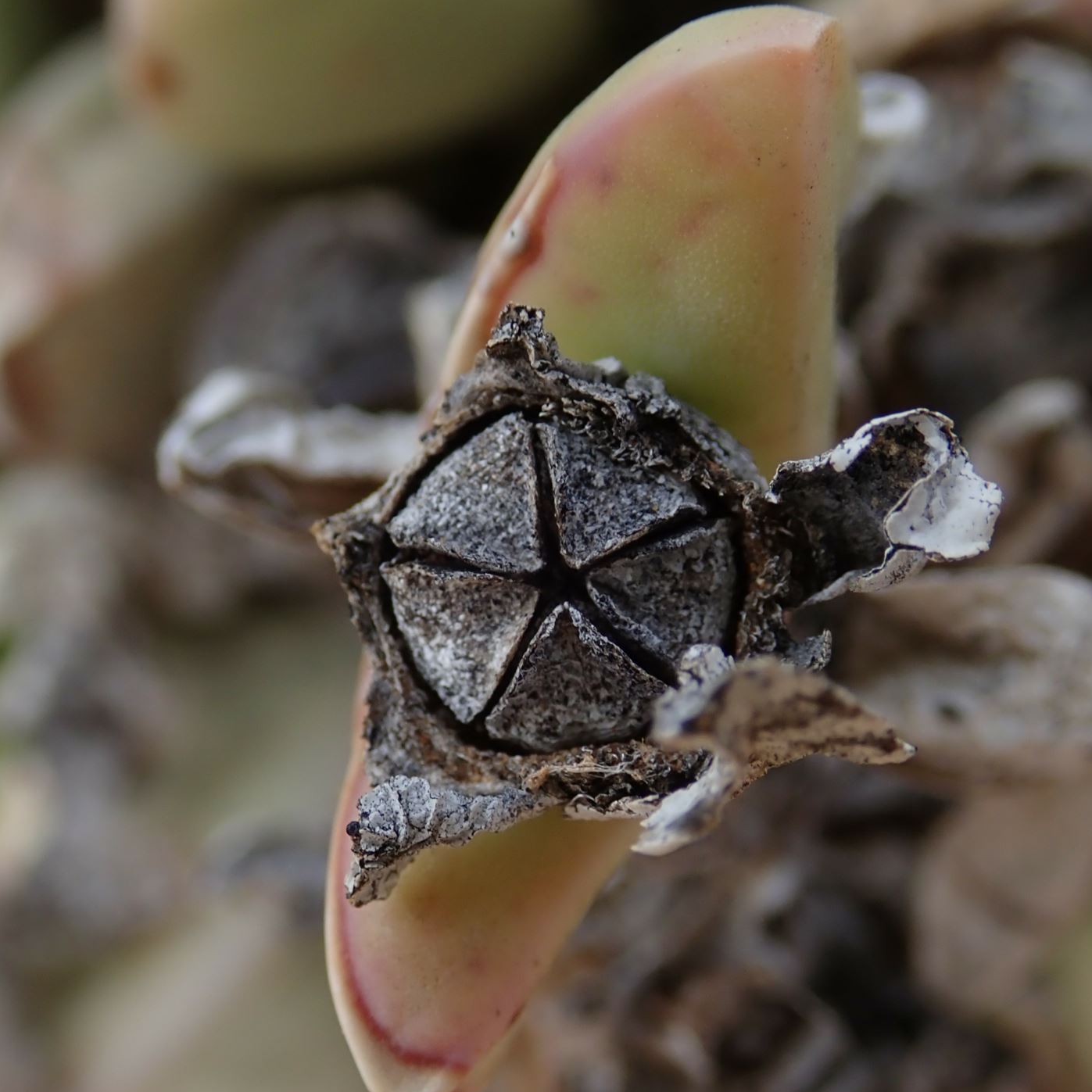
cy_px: 572
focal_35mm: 62
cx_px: 568
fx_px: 2213
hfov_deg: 27.7
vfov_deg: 27.7
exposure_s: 1/200
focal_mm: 8.99
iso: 125
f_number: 4.5
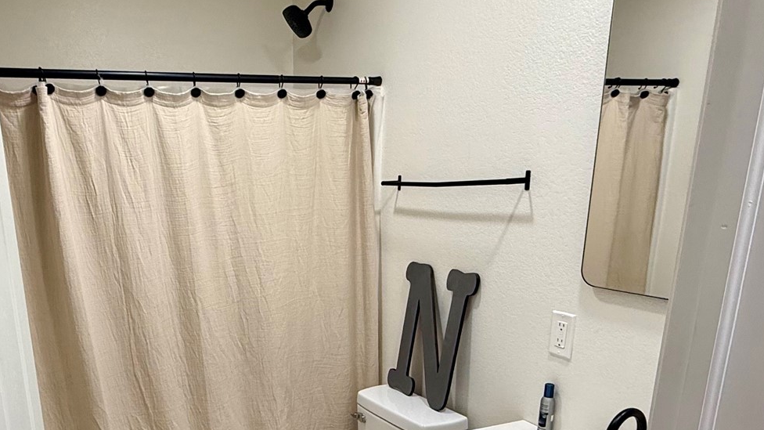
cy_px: 360
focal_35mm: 30
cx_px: 261
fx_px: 608
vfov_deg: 37.2
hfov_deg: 62.9
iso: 125
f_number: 2.2
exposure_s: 1/120
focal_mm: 2.22
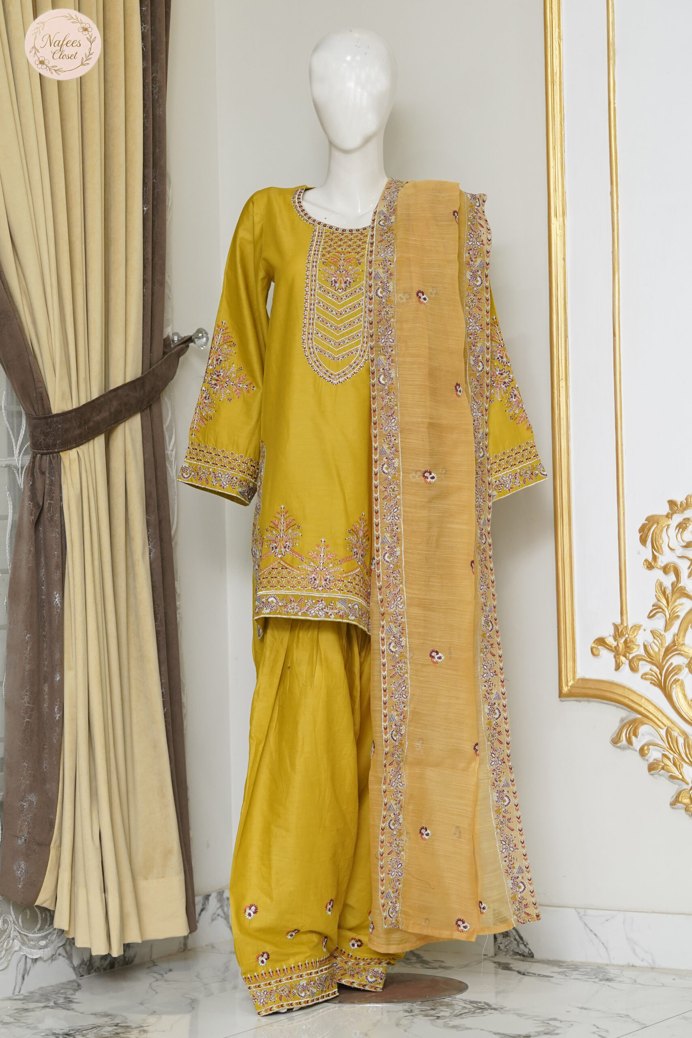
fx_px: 2450
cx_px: 346
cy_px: 519
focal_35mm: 85
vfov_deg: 23.9
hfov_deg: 16.1
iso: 2500
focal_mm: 85
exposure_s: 1/200
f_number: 2.8
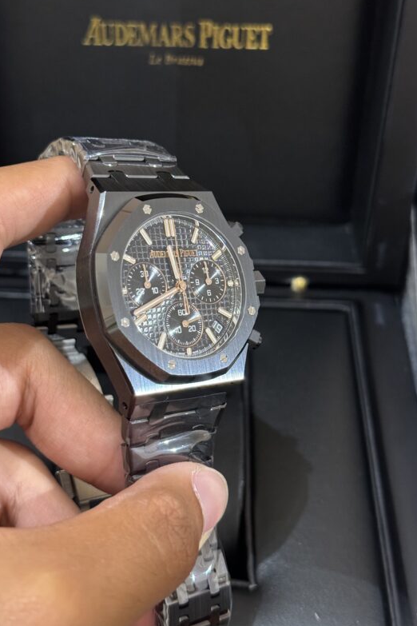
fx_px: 886
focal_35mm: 51
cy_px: 309
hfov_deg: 26.5
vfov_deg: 38.9
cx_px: 185
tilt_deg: -49.5
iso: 640
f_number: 1.78
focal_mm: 6.76
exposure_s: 1/30
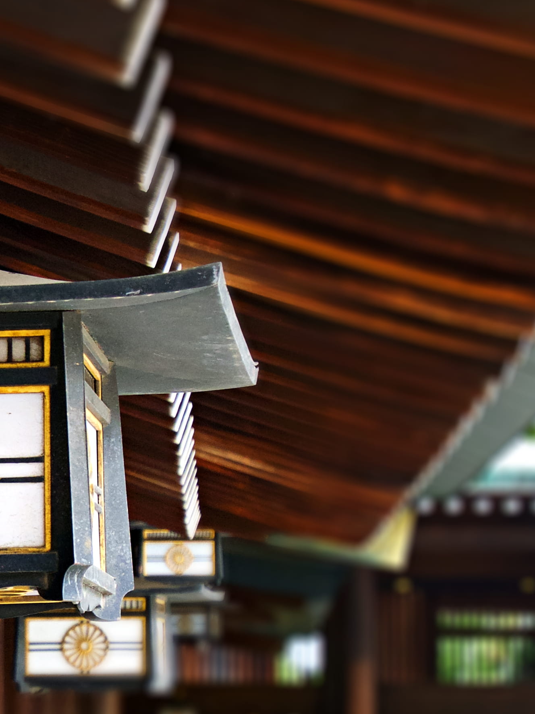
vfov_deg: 11.9
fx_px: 3421
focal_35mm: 166
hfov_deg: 8.9
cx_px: -42
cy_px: 549
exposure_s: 1/80
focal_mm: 32
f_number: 5.6
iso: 640
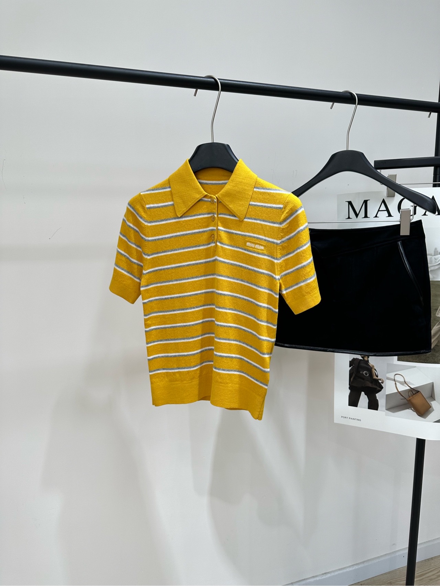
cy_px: 293
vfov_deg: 71.6
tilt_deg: -8.8
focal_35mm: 24
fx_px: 407
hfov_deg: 56.8
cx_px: 220
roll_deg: +1.0
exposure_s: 1/135
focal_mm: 6.86
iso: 64
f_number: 1.78
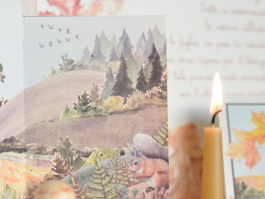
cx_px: 125
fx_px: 726
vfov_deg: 15.5
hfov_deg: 20.7
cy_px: 146
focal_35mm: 95
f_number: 4
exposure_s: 1/100
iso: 100
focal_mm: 35
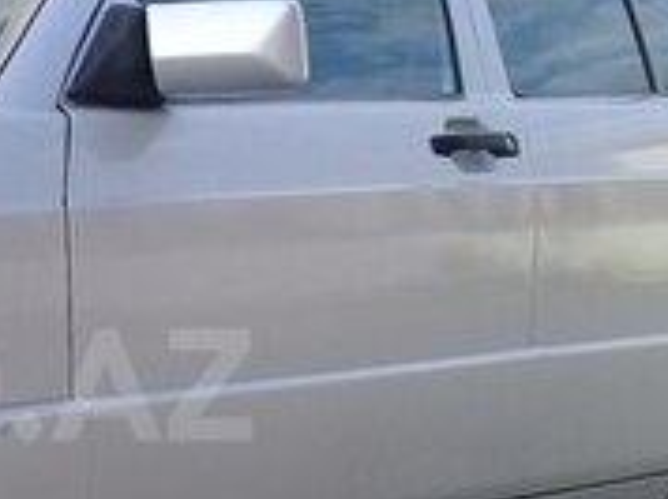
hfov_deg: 16.4
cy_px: 385
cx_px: -131
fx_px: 2216
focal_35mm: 115
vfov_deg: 12.8
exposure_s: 1/456
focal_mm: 3.3
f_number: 2.2
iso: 50
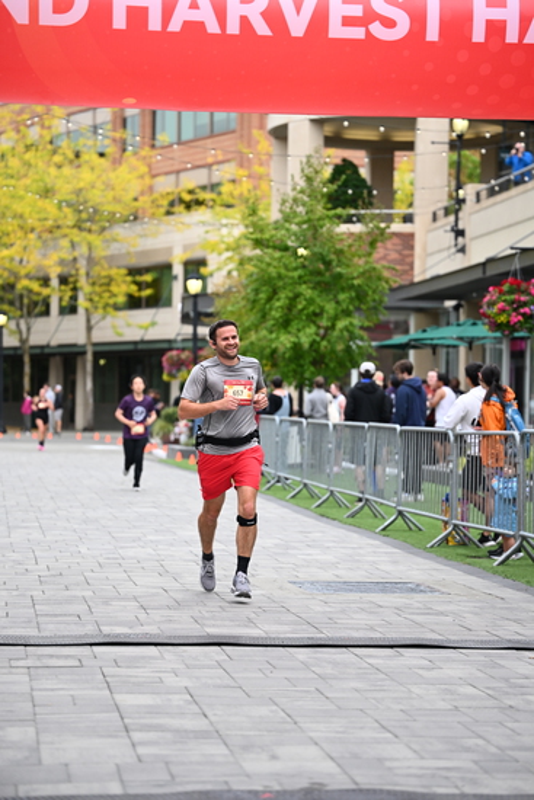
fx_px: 2046
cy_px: 400
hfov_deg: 14.9
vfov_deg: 22.1
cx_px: 267
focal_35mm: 92
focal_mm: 92
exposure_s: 1/2000
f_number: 2.8
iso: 640
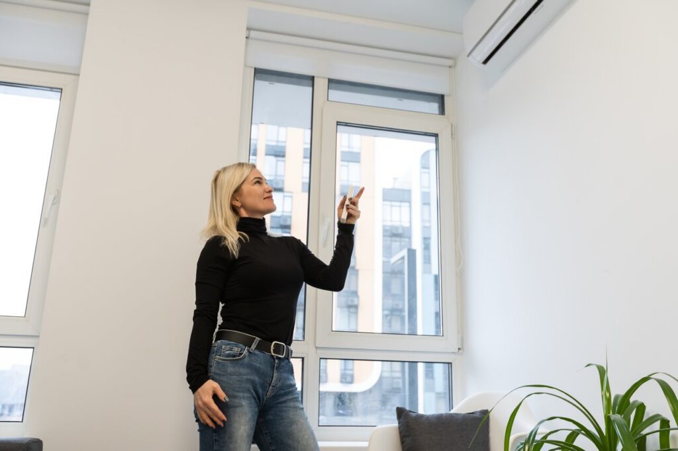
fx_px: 621
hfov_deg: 57.2
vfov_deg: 39.9
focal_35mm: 33
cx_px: 339
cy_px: 226
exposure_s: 1/80
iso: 320
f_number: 3.5
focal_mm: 33
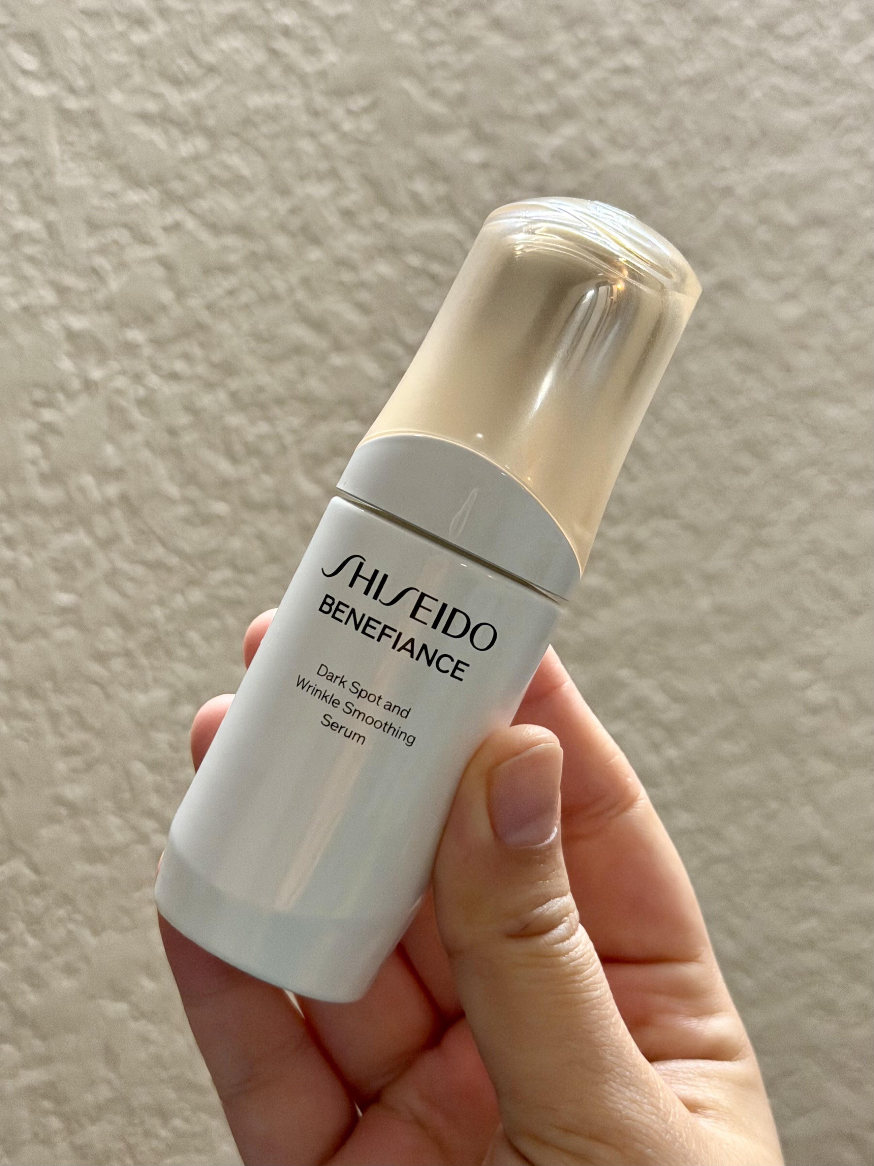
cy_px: 583
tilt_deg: +2.6
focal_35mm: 48
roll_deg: +0.4
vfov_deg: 39.7
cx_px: 437
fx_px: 1616
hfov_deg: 30.3
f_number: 1.8
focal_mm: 6.8
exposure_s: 1/120
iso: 250
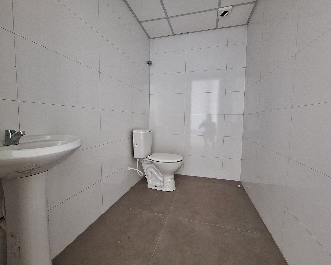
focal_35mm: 14
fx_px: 137
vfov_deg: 88.0
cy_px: 132
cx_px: 167
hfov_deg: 100.7
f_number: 2.2
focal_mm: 1.74
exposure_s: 1/24
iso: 200
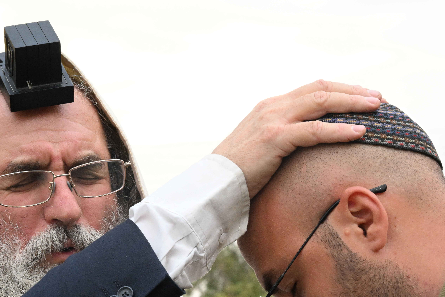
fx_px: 1891
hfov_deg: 13.4
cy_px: 255
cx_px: 216
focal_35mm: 153
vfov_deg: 8.9
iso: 4500
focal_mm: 85
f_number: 16
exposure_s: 1/160
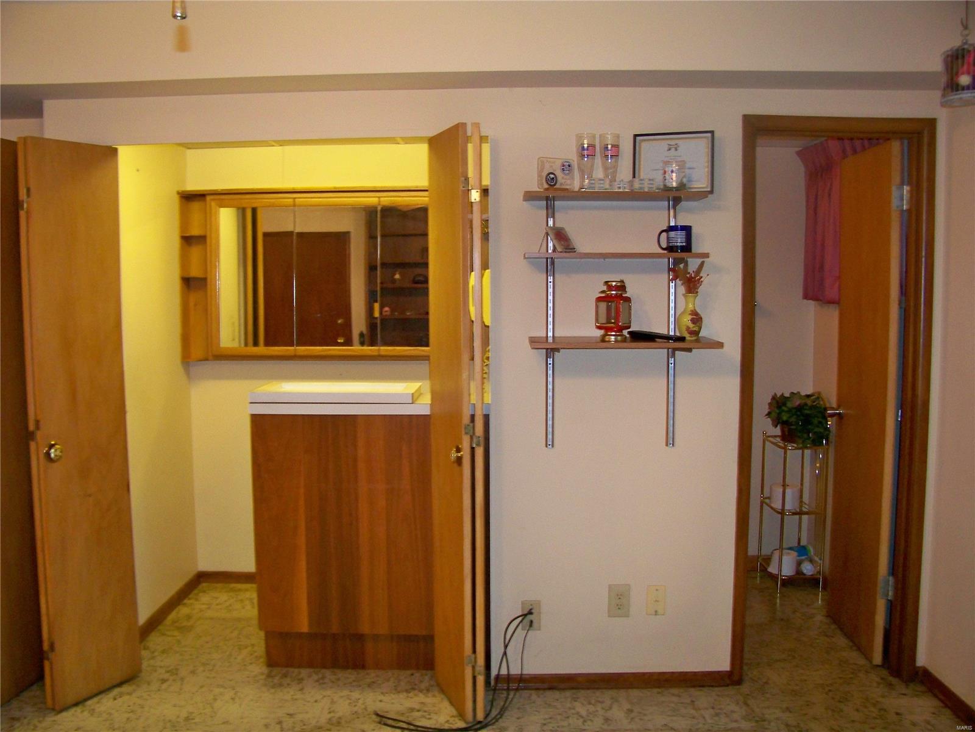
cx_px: 488
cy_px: 366
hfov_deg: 55.4
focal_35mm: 33
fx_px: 929
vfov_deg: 42.9
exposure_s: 1/30
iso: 200
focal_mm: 5.85
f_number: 2.8
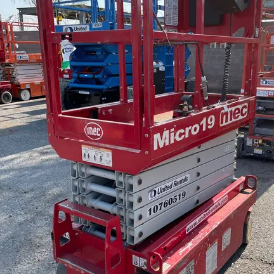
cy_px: 142
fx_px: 349
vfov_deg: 42.8
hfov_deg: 42.8
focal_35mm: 39
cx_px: 149
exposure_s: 1/1261
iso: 32
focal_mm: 4.2
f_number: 1.6
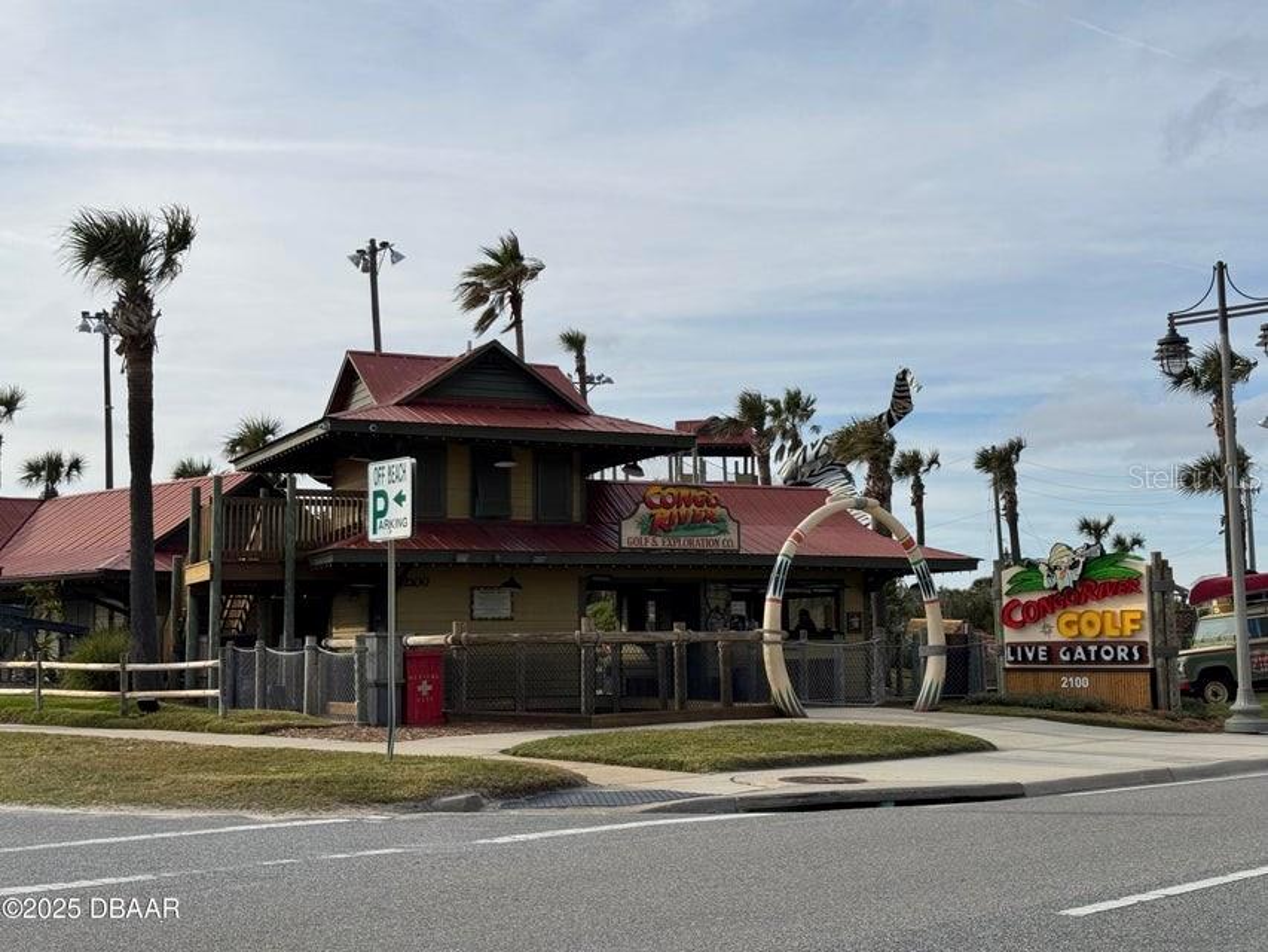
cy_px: 476
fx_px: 1759
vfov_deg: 30.3
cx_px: 634
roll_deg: +0.5
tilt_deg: +5.2
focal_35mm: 48
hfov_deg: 39.7
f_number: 1.78
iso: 64
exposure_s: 1/4975
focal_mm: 6.76
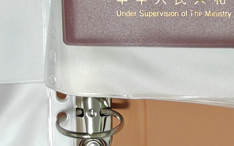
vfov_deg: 7.7
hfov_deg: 13.0
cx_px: 56
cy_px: -174
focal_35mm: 160
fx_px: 1020
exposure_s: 1/50
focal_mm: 5.52
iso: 640
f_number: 1.95
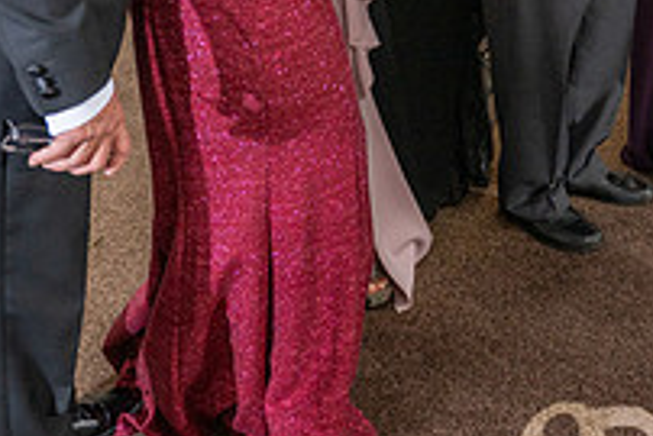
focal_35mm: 69
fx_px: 1252
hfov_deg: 28.5
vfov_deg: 18.2
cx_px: 530
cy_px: -160
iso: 400
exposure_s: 1/200
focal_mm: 24
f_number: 3.5
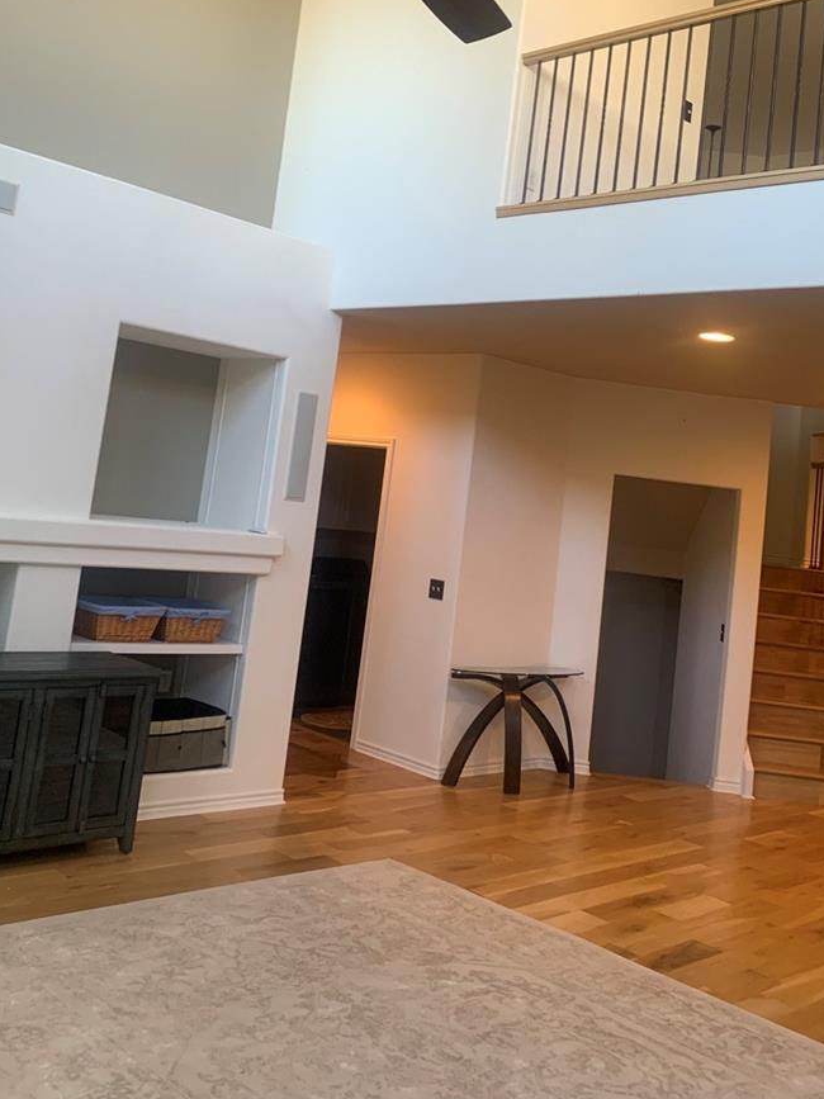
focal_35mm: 36
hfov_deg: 39.6
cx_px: 406
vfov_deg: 50.5
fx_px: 1143
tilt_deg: +8.9
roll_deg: -7.1
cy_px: 369
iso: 80
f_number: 1.8
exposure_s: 1/60
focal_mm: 4.25
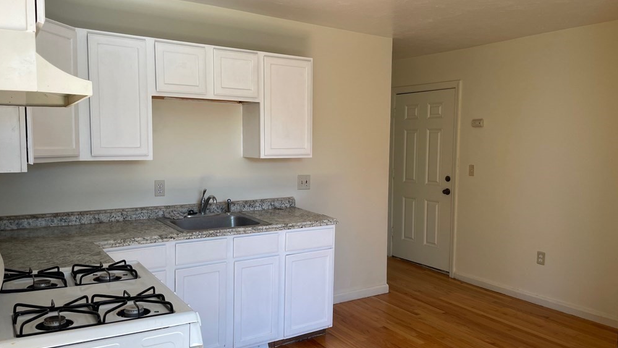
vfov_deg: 40.2
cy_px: 177
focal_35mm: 29
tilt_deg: -5.4
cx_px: 312
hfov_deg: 66.1
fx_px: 475
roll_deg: +0.0
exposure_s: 1/121
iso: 40
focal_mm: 4.2
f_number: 1.6
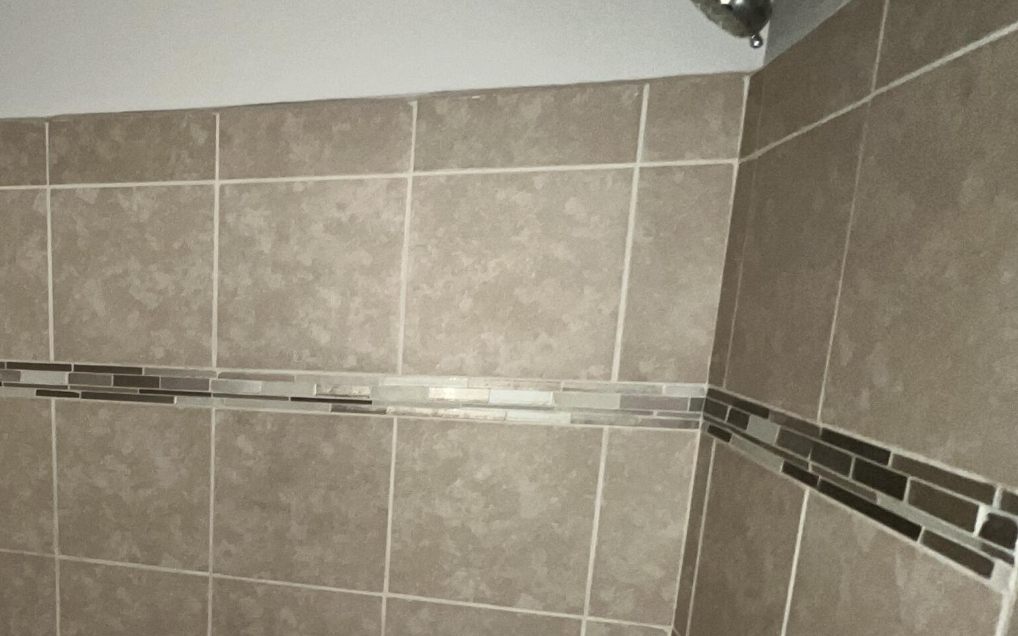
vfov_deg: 44.8
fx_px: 749
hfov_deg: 62.2
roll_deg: -0.4
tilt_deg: -12.0
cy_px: 461
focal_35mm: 27
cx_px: 193
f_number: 1.8
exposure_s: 1/34
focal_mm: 1.57
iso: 125
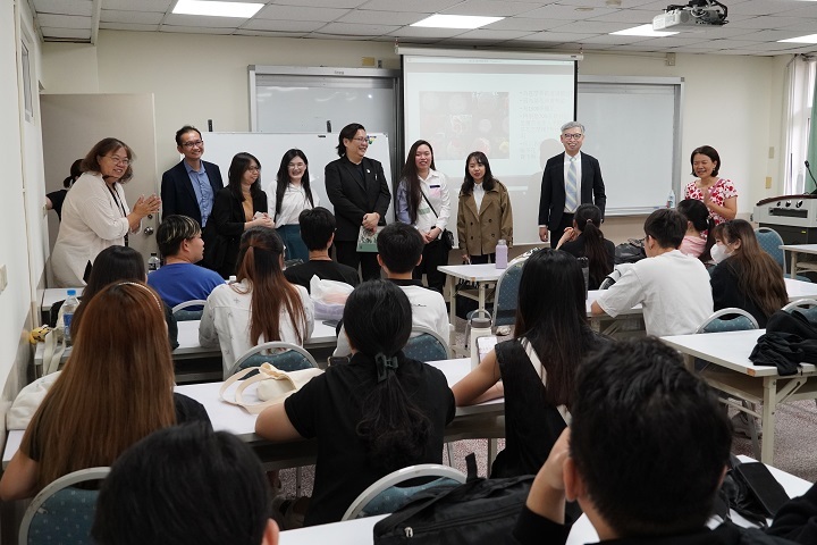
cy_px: 272
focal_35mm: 39
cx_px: 408
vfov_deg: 34.2
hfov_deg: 49.6
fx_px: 885
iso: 1600
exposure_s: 1/200
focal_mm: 26
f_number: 5.6
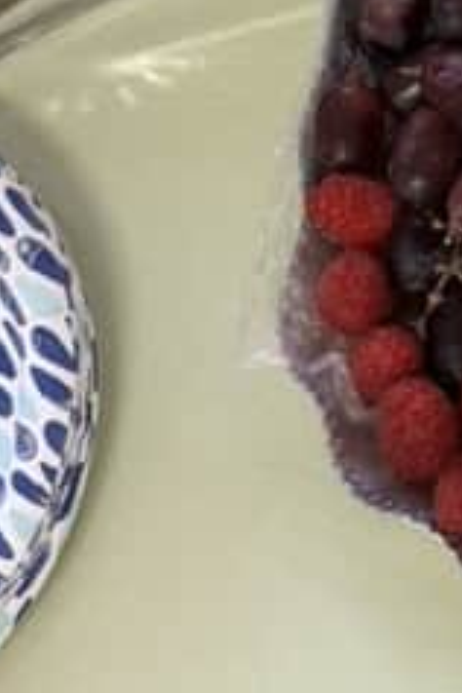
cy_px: 64
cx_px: 813
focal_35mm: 117
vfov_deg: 17.2
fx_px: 2252
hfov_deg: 11.0
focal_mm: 6
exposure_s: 1/60
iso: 80
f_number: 1.6
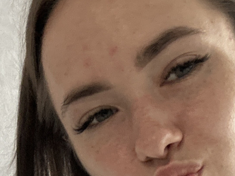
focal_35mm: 85
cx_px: 124
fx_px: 577
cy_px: 239
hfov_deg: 23.0
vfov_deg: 16.3
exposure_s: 1/60
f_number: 1.9
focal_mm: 2.69
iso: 250
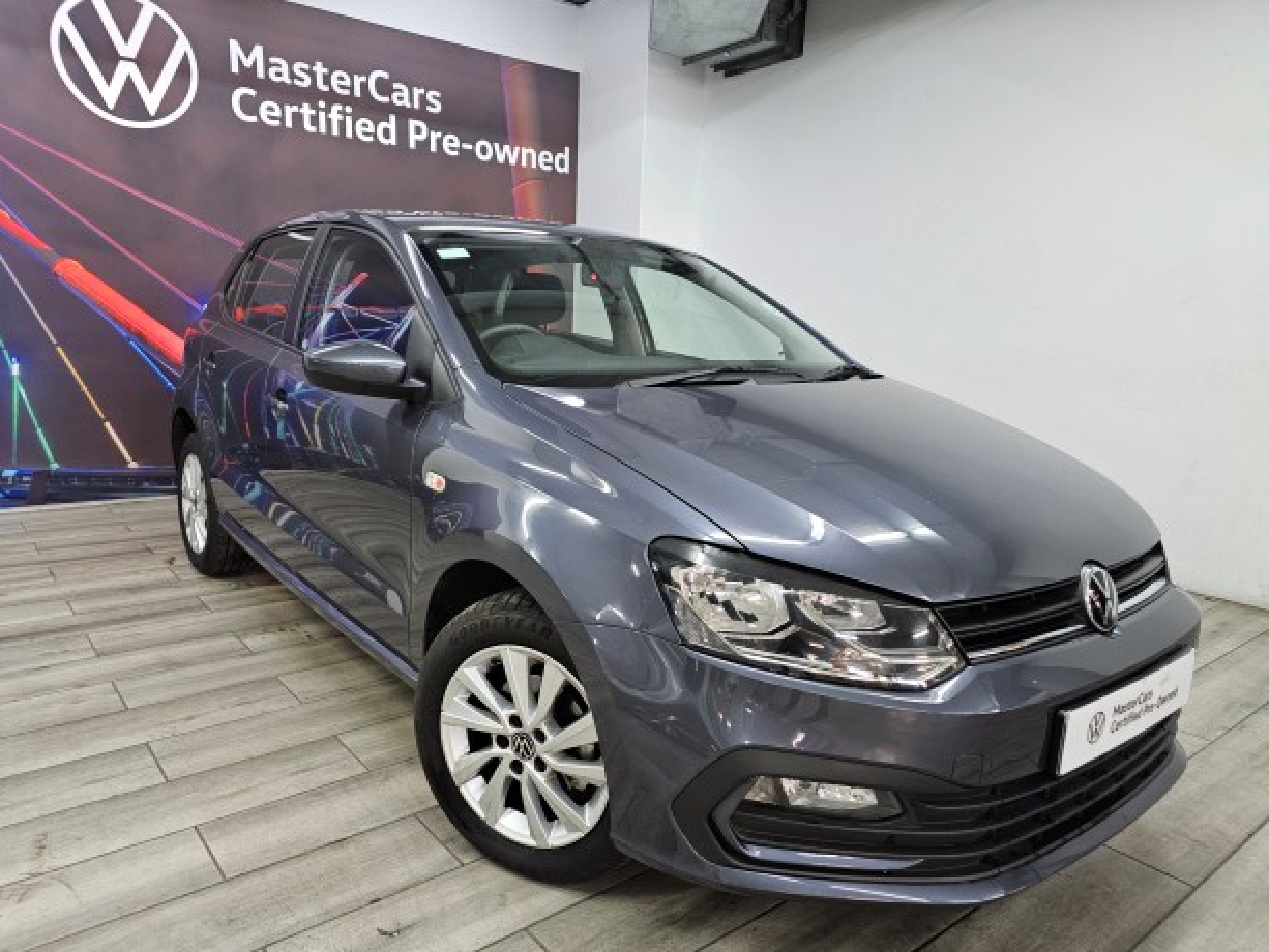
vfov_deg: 56.8
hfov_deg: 71.6
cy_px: 472
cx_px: 625
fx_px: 880
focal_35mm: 24
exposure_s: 1/100
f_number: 1.7
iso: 500
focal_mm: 6.3
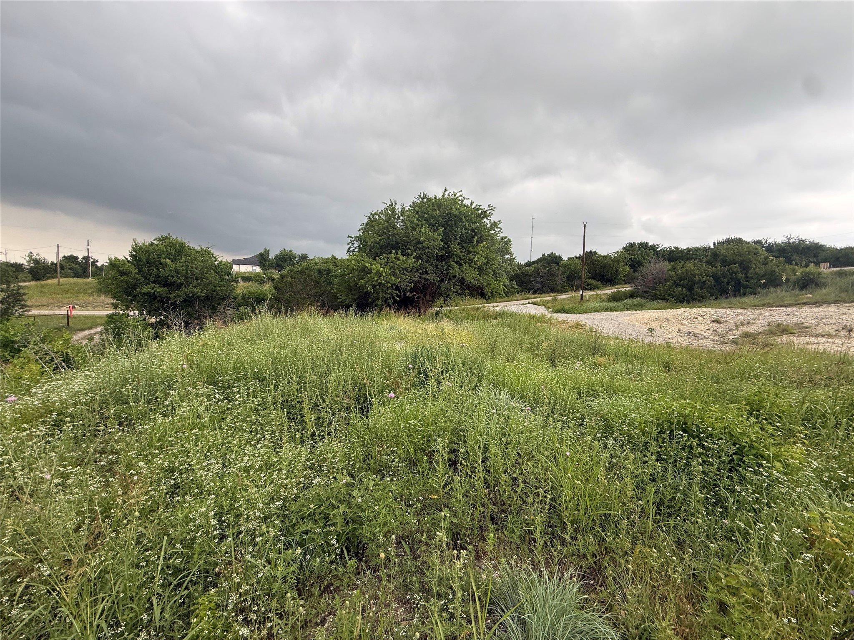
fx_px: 345
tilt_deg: -1.6
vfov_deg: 85.7
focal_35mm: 14
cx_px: 427
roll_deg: -2.6
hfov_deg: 102.1
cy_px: 320
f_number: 2.2
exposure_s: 1/188
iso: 50
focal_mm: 2.22
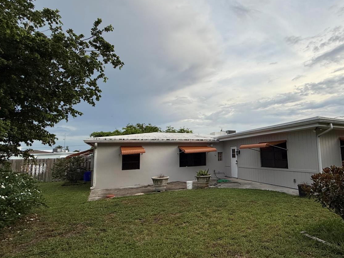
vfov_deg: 66.0
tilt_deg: +6.5
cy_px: 131
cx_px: 222
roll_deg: +1.4
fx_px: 199
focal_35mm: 20
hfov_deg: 79.7
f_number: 2.2
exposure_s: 1/270
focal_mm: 2.22
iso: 50
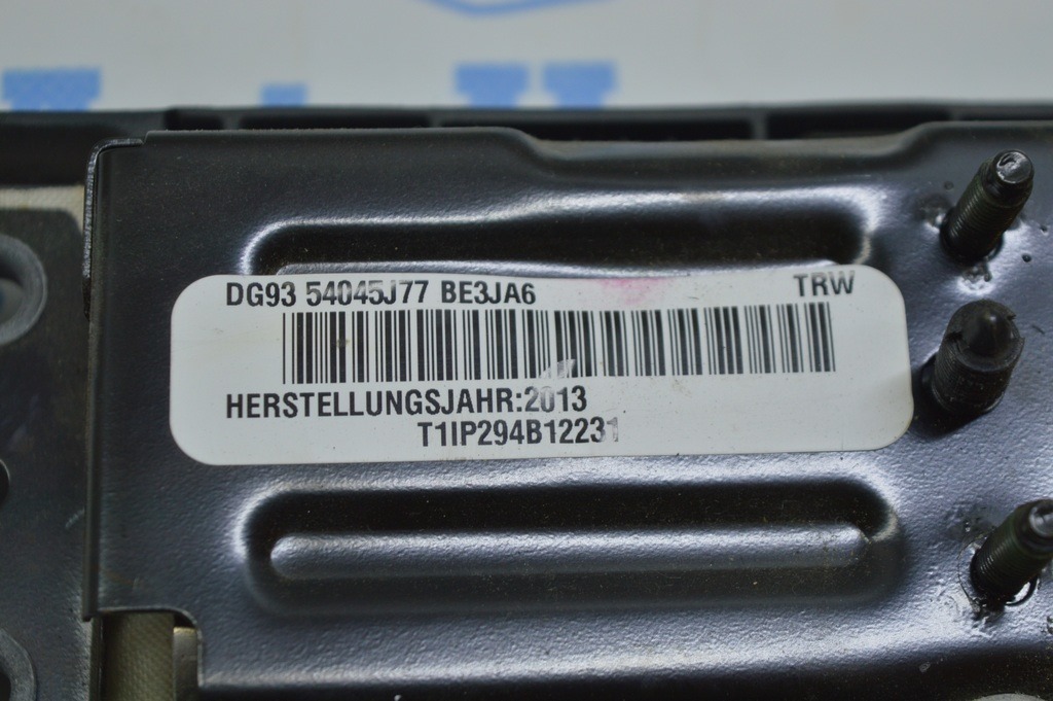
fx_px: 2411
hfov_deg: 24.6
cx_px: 526
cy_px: 350
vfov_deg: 16.5
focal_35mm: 82
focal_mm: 55
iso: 400
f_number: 5.6
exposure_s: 1/60
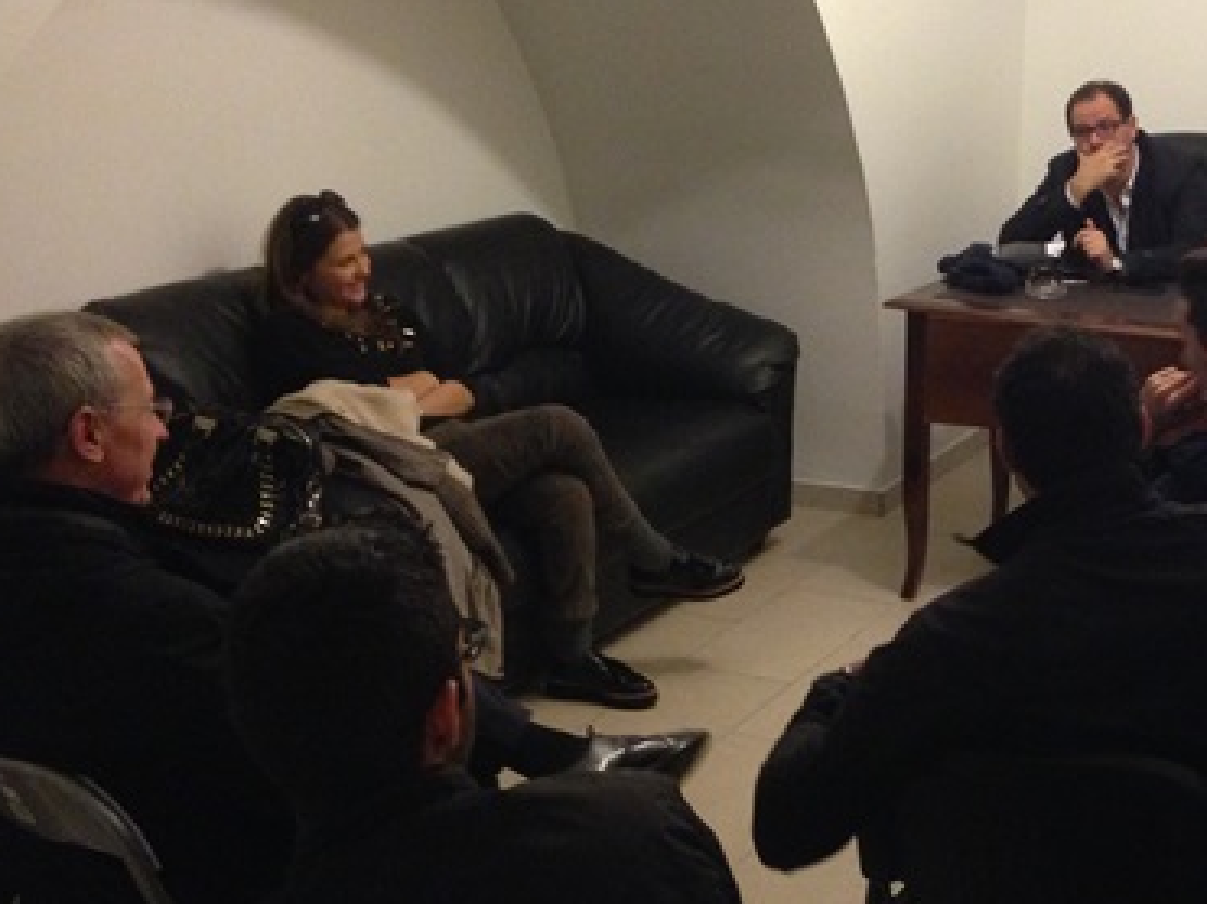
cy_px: 397
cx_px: 869
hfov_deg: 33.3
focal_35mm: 57
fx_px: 1987
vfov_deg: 25.6
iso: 400
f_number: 2.4
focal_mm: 4.12
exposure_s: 1/15
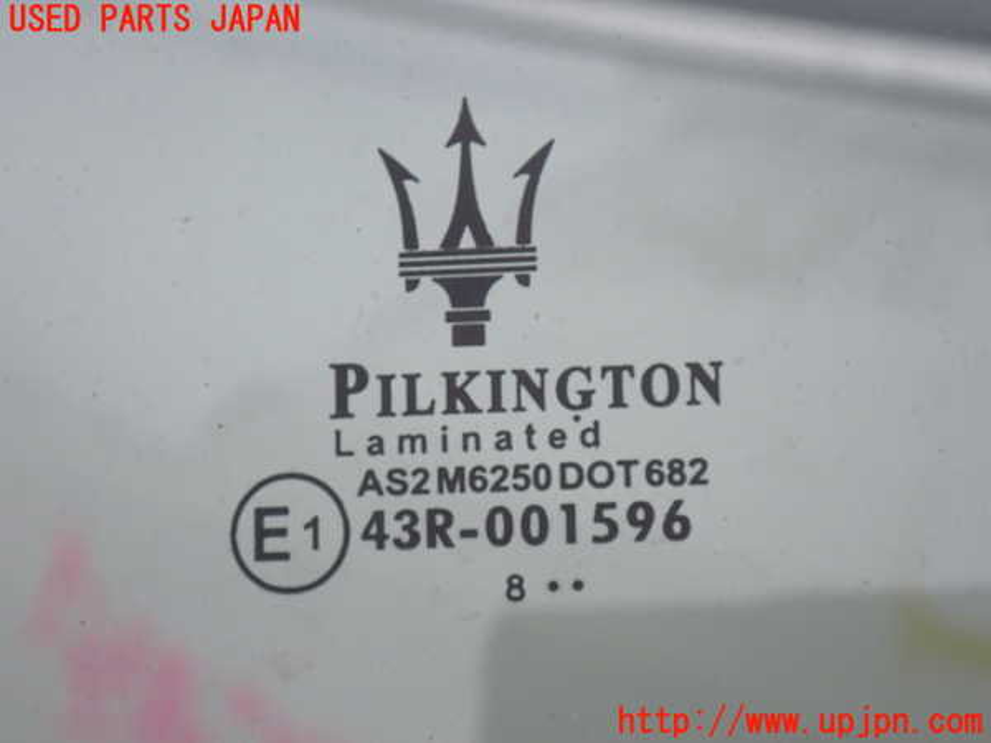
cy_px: 372
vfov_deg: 14.8
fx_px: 2863
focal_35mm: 100
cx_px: 496
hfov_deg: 19.6
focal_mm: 18
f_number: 4.9
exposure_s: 1/125
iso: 100
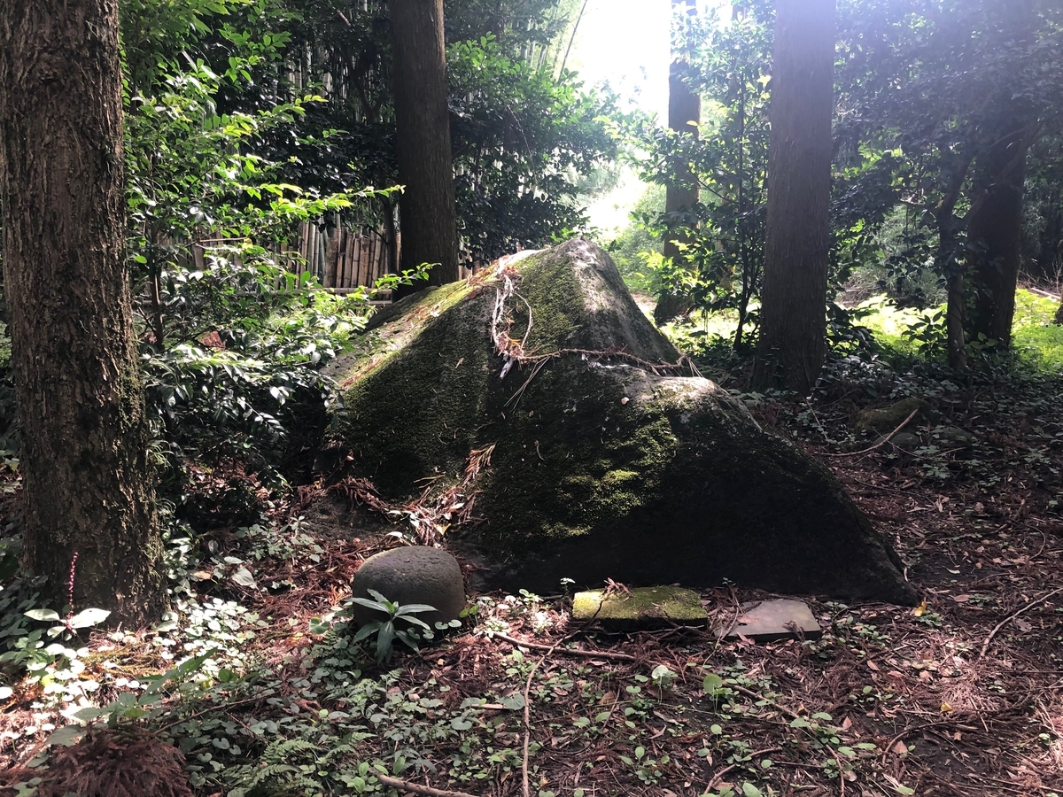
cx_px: 532
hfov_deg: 63.4
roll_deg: +3.4
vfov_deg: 49.7
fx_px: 860
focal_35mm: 28
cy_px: 398
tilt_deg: -11.6
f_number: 1.8
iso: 25
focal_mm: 3.99
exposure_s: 1/40
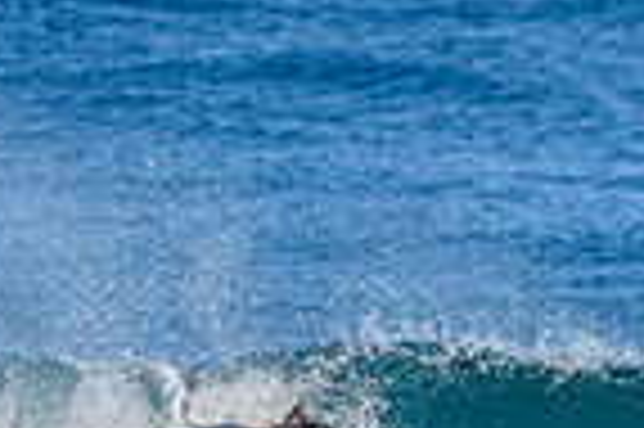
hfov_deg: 0.7
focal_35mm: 3048
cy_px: 750
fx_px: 54462
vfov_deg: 0.5
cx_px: 302
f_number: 5.6
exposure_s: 1/2000
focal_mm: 500
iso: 400
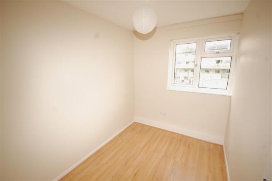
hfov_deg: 100.5
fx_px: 113
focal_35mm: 15
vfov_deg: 77.1
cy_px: 90
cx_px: 136
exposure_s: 1/80
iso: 400
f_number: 4.5
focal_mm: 10
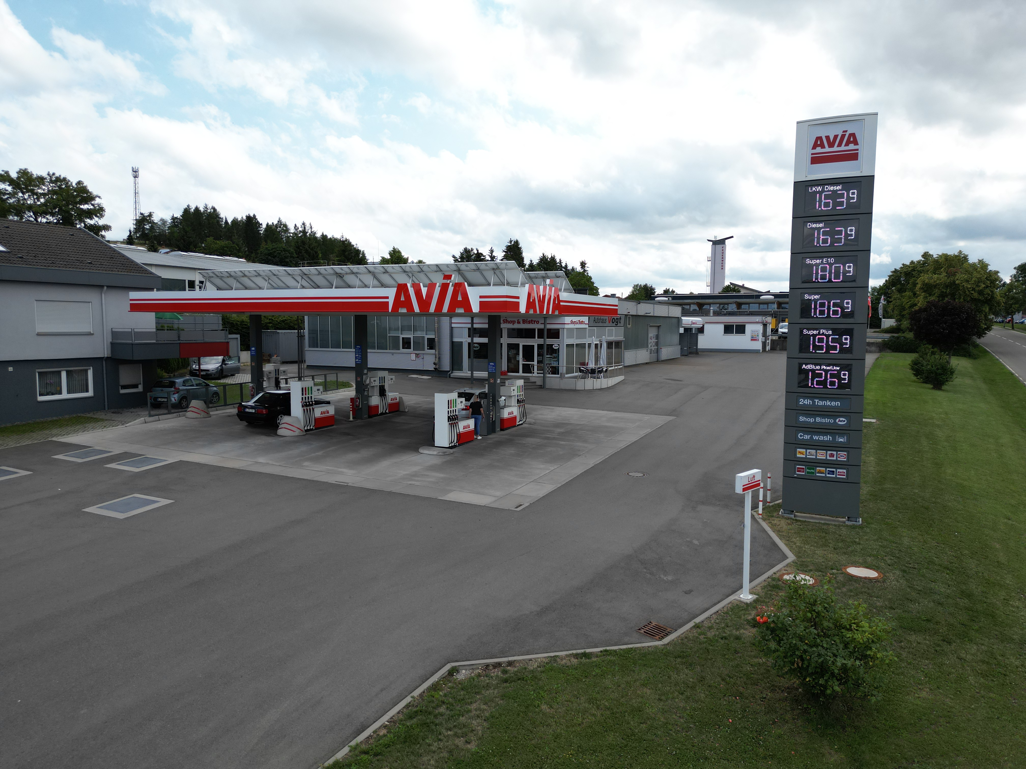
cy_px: 384
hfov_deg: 71.6
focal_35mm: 24
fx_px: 711
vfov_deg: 56.8
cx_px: 513
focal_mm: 6.72
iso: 100
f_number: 1.7
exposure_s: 1/2000
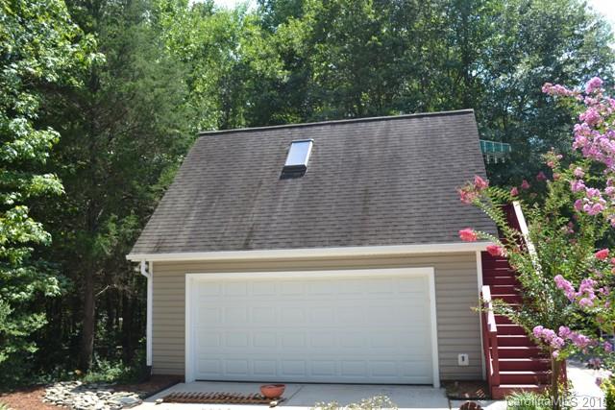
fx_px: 564
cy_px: 205
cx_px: 308
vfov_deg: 40.0
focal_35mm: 33
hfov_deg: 57.2
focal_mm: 22
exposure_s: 1/160
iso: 100
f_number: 6.3
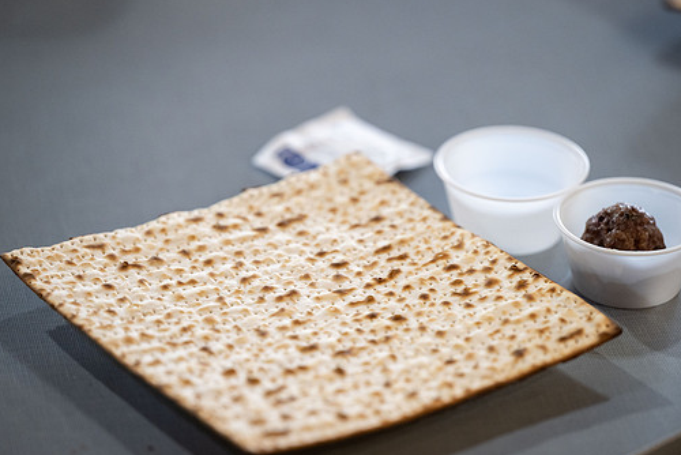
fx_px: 3842
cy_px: 257
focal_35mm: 203
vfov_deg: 6.8
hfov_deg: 10.1
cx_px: 360
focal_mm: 175
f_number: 2.8
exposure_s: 1/250
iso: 2000
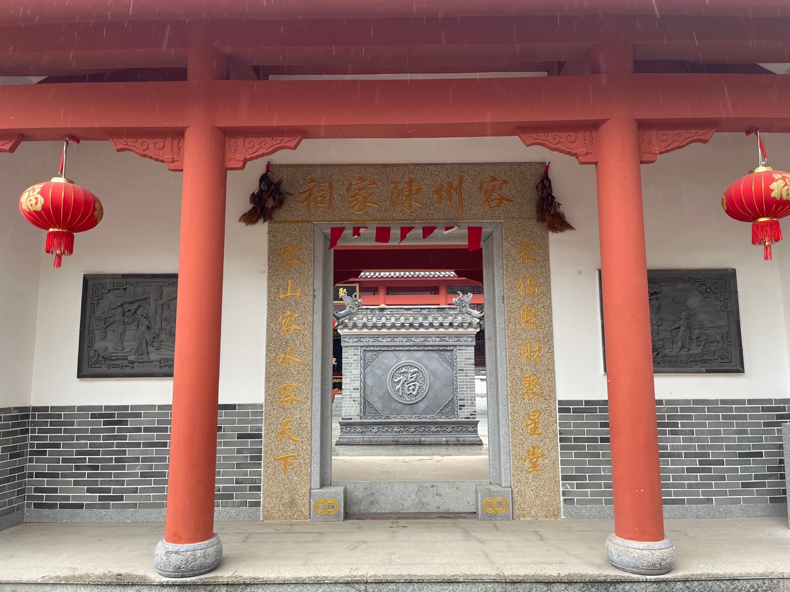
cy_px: 296
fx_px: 593
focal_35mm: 26
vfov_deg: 53.1
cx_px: 395
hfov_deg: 67.3
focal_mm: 5.1
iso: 80
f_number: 1.6
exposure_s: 1/121
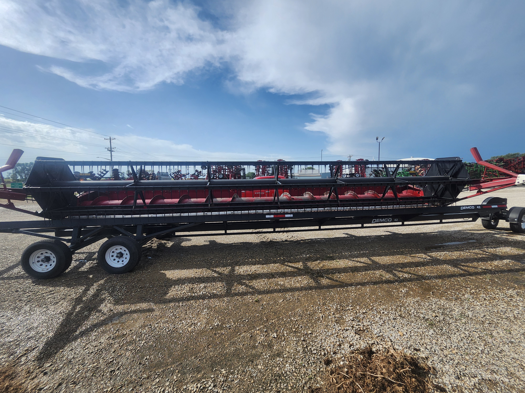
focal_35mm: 13
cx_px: 262
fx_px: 197
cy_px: 196
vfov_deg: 89.9
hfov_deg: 106.2
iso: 40
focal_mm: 1.74
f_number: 2.2
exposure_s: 1/2380
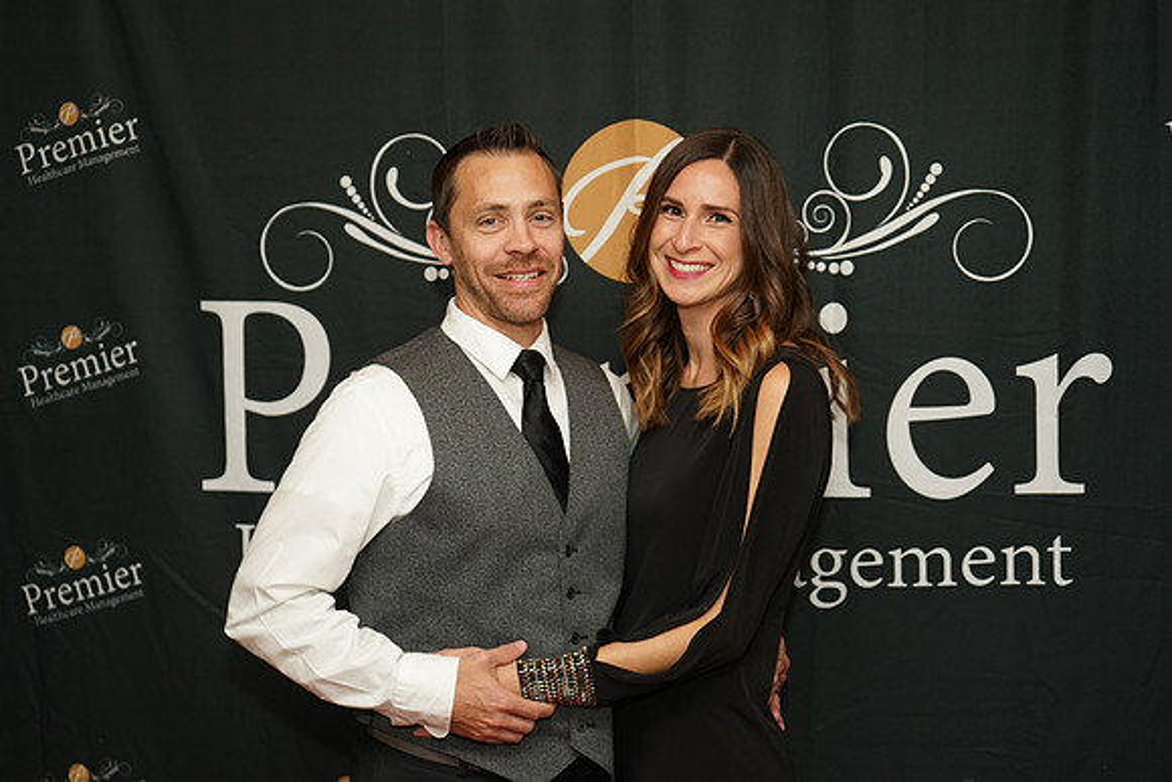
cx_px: 586
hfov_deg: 36.9
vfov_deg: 25.1
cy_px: 391
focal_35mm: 54
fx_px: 1758
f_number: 5
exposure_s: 1/100
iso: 640
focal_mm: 54
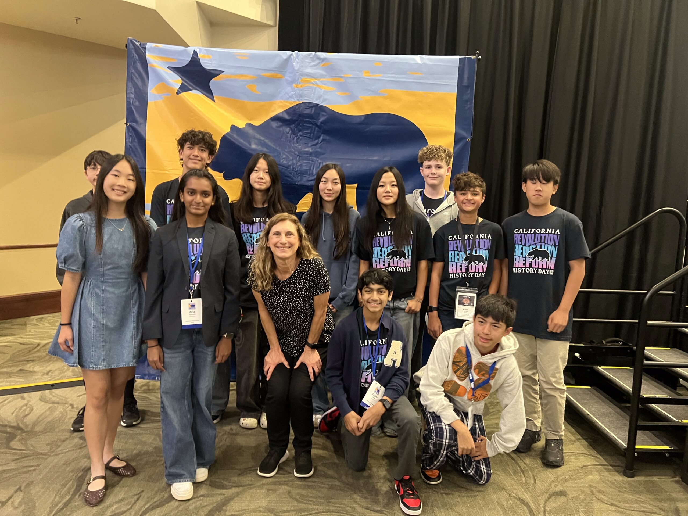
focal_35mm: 26
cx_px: 344
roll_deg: -1.7
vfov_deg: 53.1
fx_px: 517
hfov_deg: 67.3
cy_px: 258
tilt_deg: -9.6
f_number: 1.5
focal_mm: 5.7
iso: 640
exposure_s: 1/30
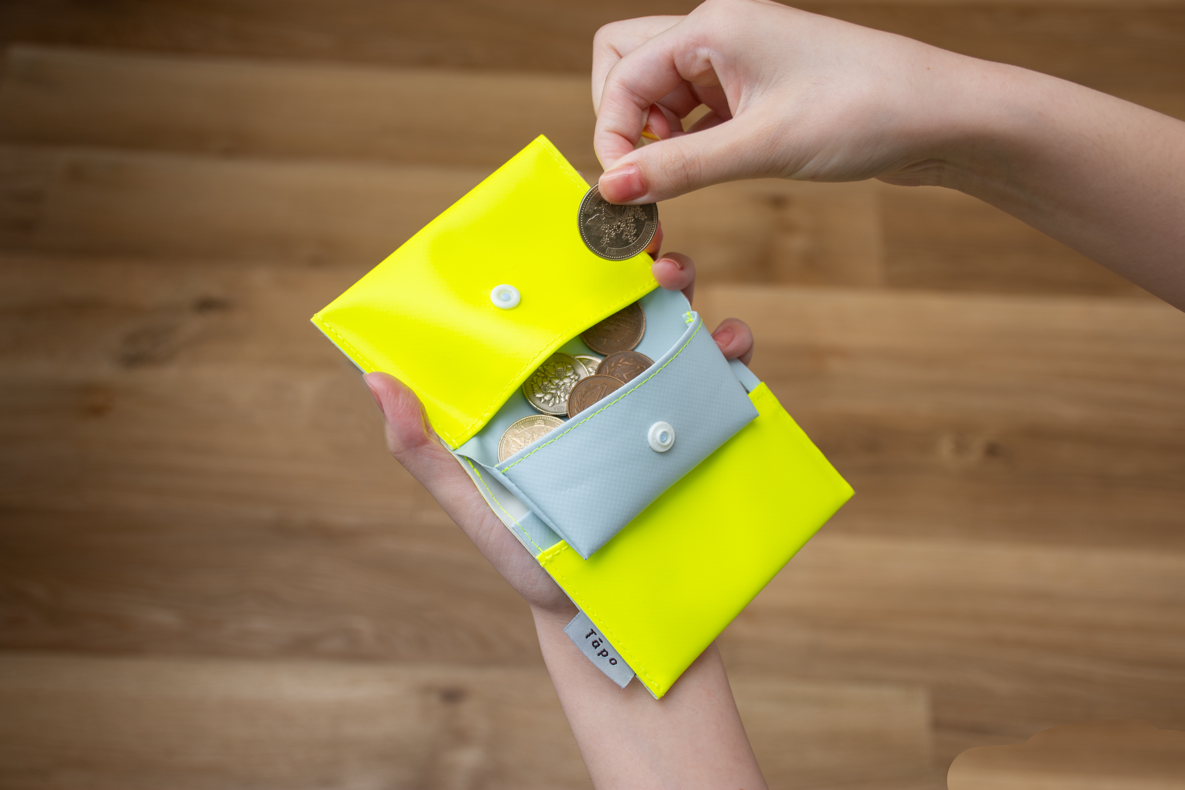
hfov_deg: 41.1
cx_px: 592
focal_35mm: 48
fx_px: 1580
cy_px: 395
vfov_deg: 28.1
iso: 100
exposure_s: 1/80
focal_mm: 32
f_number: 4.5
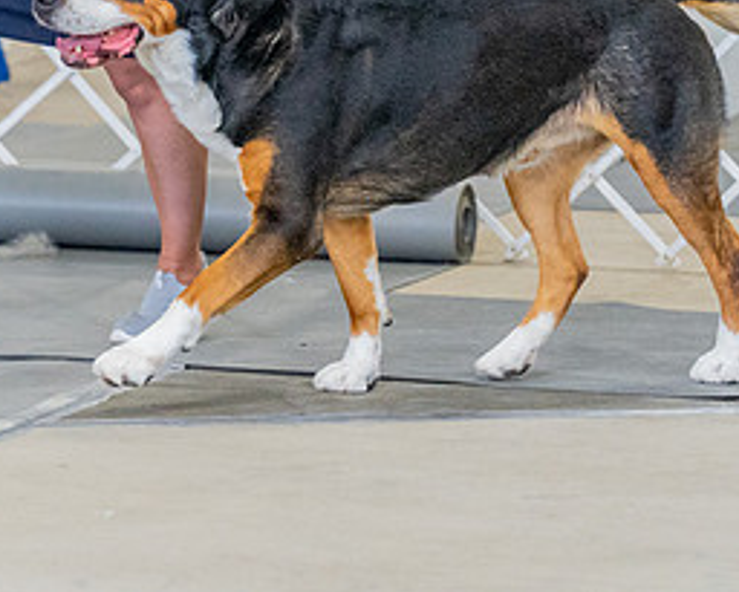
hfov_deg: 5.2
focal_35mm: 371
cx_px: 215
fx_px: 8117
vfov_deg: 4.2
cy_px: -55
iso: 6400
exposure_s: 1/400
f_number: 3.5
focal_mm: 150
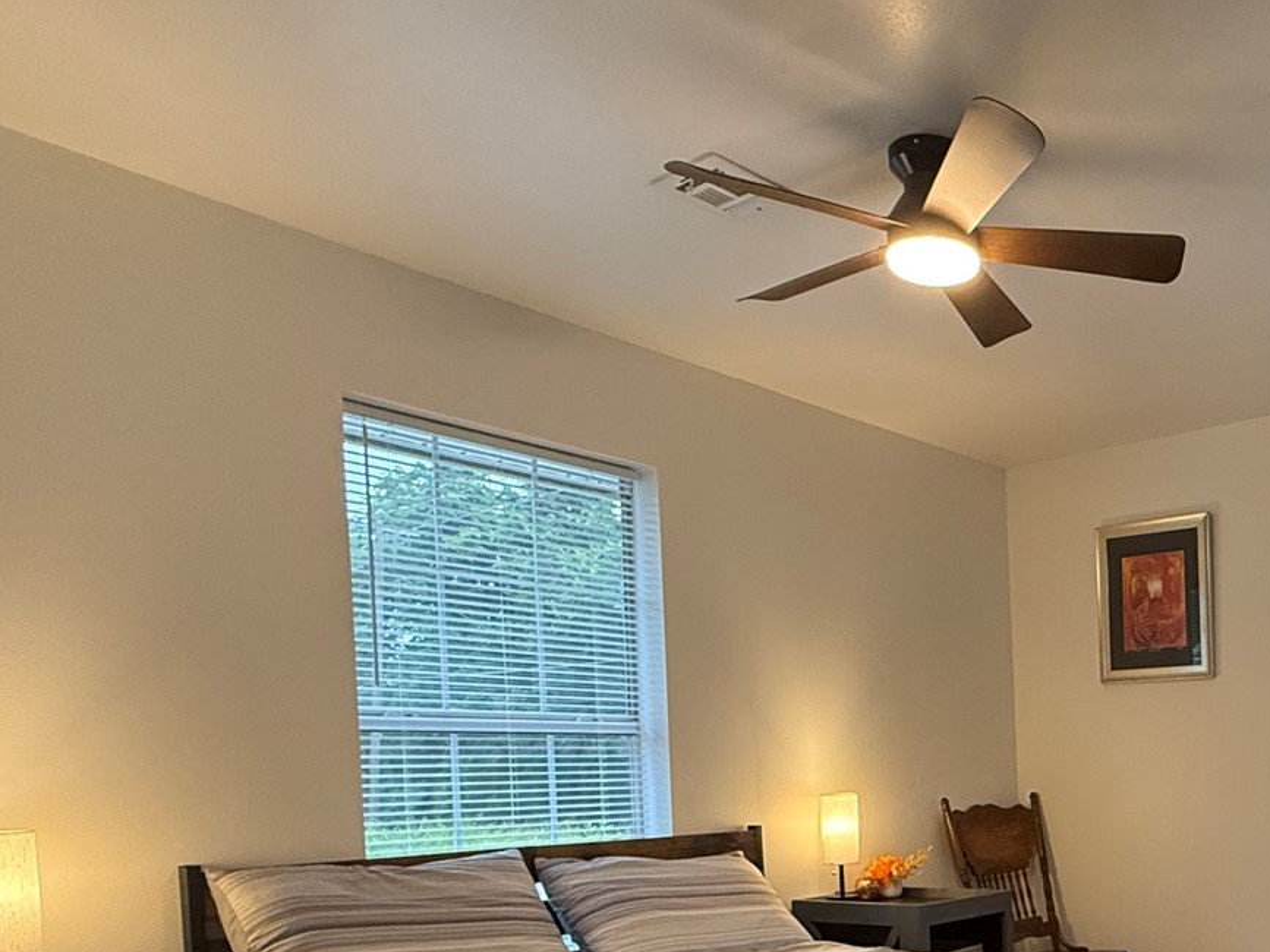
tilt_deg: -1.8
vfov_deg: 42.5
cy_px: 816
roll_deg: +1.1
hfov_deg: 50.5
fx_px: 1137
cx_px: 1184
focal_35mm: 31
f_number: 2.2
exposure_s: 1/120
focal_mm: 2.22
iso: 320
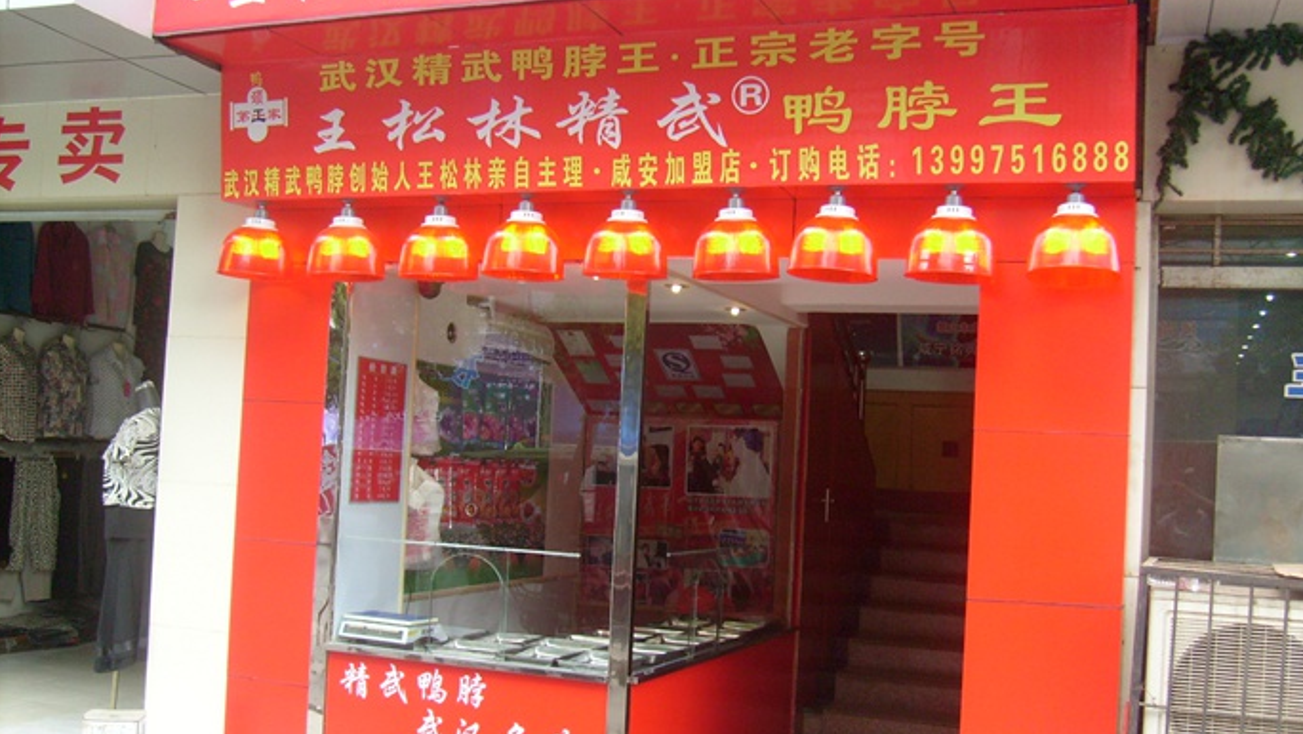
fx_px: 1348
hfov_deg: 51.6
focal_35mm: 39
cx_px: 663
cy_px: 356
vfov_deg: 30.4
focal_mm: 5.8
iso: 80
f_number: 2.8
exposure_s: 1/90
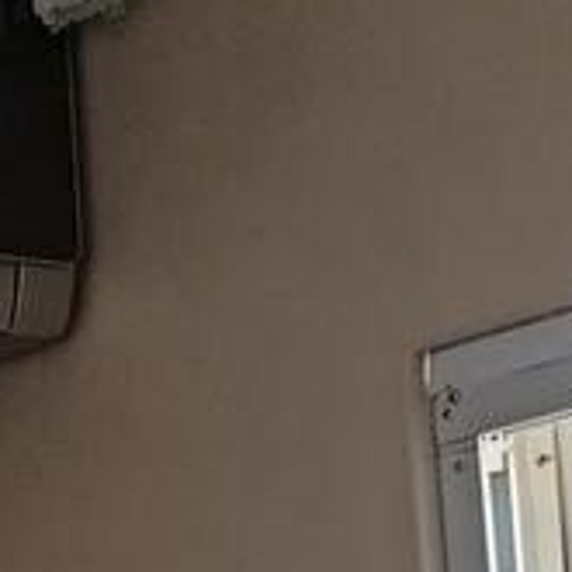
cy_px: 953
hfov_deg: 8.1
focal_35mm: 206
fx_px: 3851
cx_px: -541
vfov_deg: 8.2
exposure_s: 1/50
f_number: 1.75
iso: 495
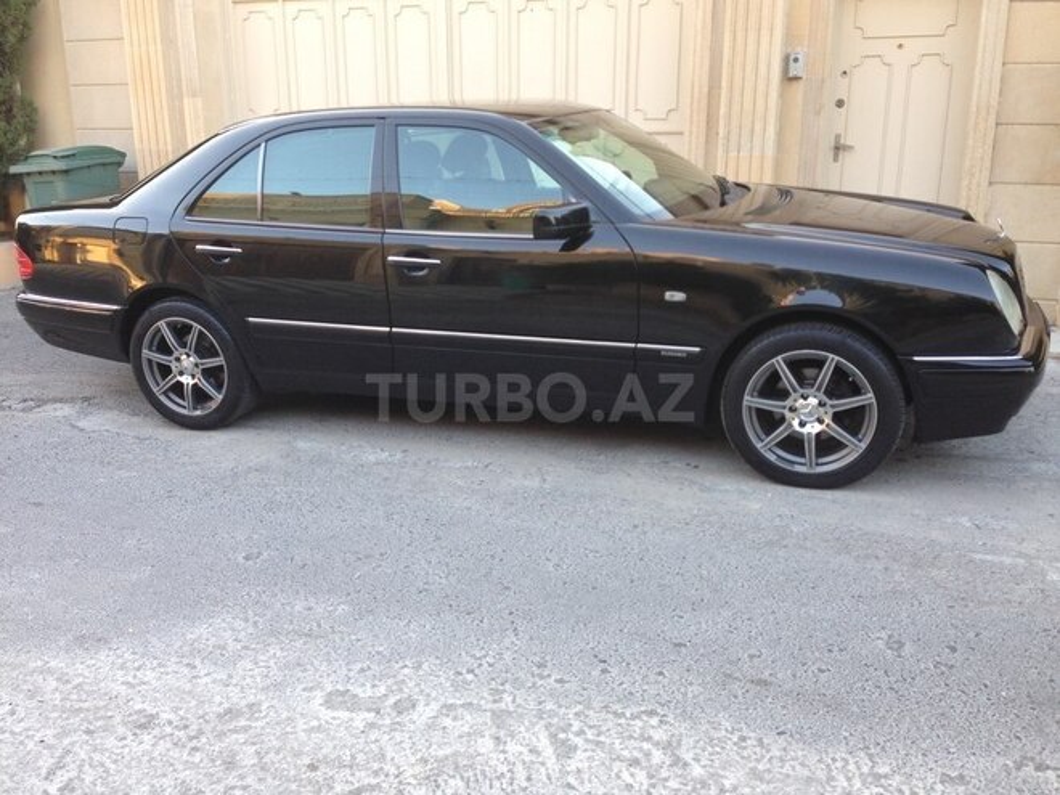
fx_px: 1011
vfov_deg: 42.9
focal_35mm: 33
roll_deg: +0.7
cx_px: 530
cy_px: 398
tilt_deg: -14.9
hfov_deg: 55.4
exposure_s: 1/40
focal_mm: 4.12
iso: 50
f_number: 2.4
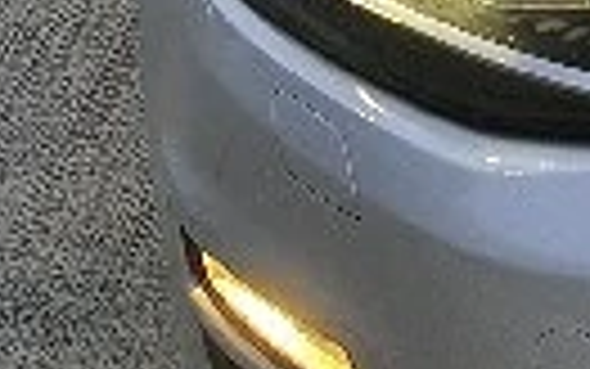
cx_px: 1351
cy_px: -446
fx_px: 3121
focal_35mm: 194
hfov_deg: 9.7
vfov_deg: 6.5
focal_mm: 5.56
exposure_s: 1/100
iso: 304
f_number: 1.8
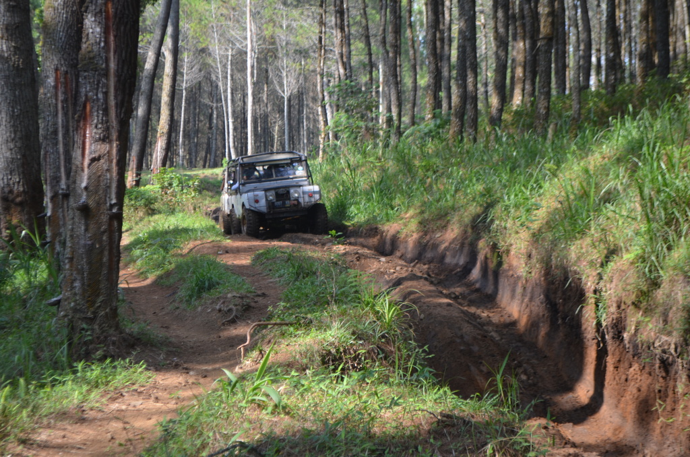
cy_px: 228
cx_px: 345
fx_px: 1578
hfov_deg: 24.7
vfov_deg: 16.5
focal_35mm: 82
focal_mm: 55
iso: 200
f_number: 5.6
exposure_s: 1/125
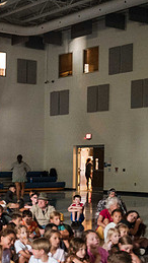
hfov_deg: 14.8
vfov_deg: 27.9
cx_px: -85
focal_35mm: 75
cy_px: 187
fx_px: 522
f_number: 4
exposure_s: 1/60
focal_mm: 30
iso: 8000
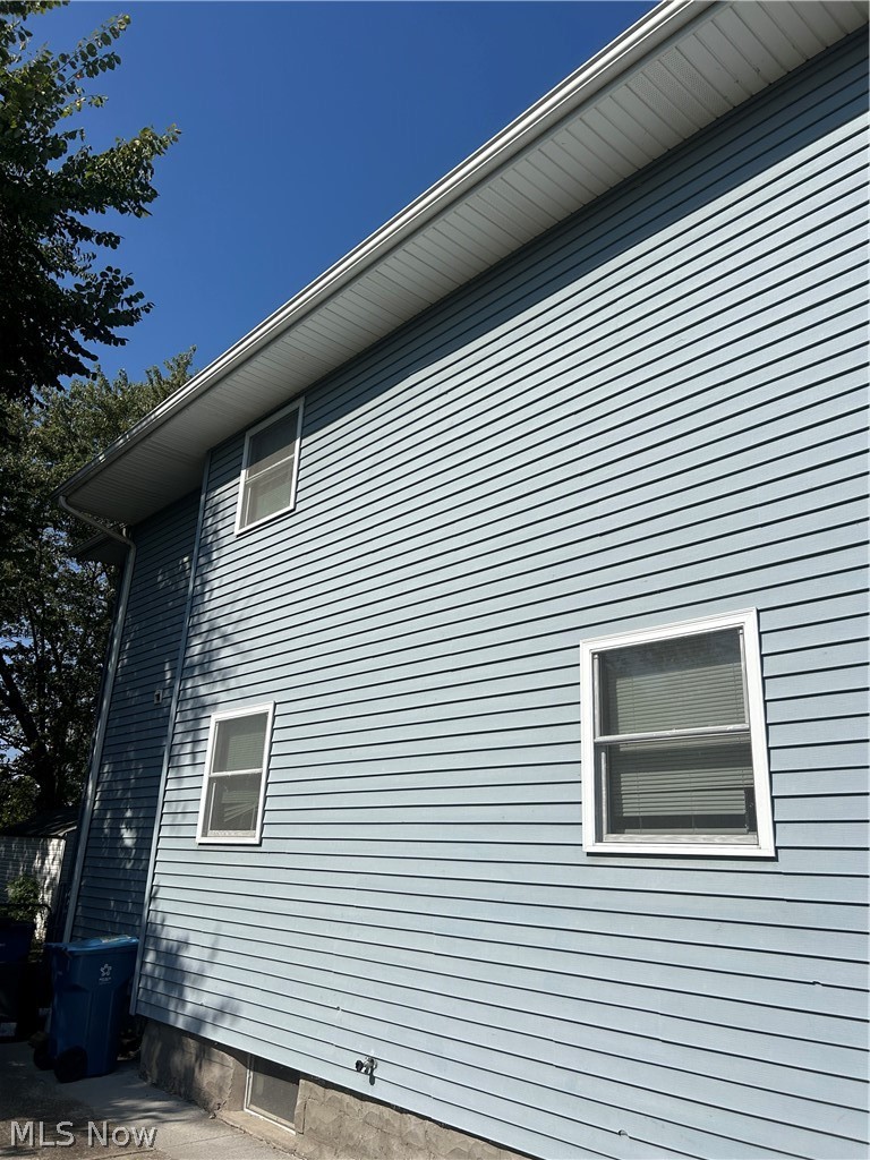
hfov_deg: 53.1
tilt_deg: +18.9
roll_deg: -2.1
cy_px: 580
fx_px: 871
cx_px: 435
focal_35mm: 26
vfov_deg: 67.3
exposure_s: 1/8696
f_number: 1.5
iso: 50
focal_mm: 5.7
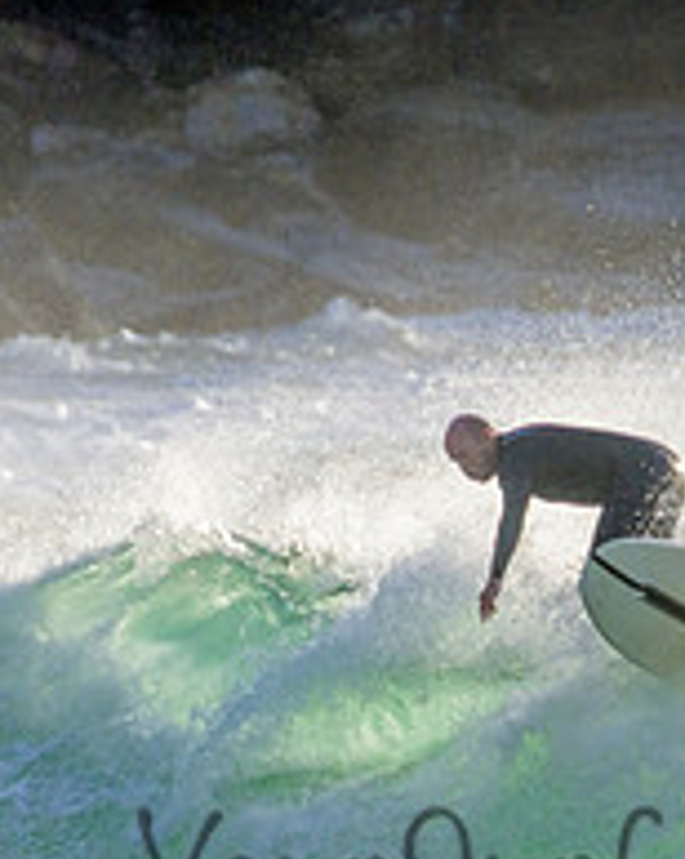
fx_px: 57414
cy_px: 839
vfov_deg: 0.9
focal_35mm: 2262
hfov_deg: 0.7
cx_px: 596
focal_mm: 800
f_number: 11
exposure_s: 1/2000
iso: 1000
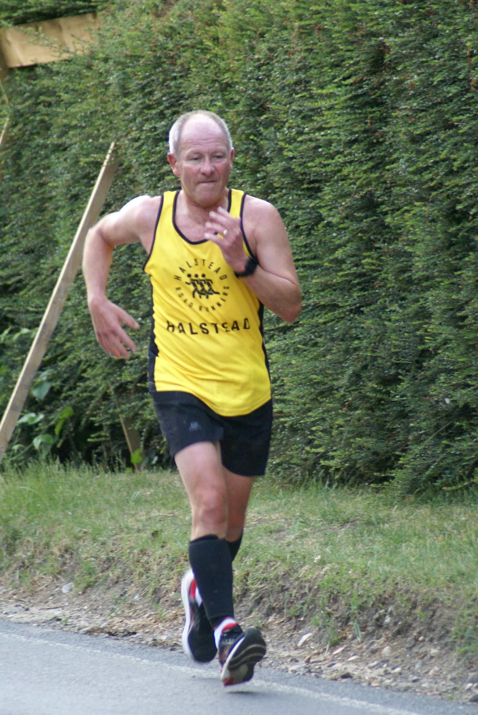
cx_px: 239
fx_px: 8946
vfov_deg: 4.6
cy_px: 358
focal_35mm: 450
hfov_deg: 3.1
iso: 800
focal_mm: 300
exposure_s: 1/100
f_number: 5.6
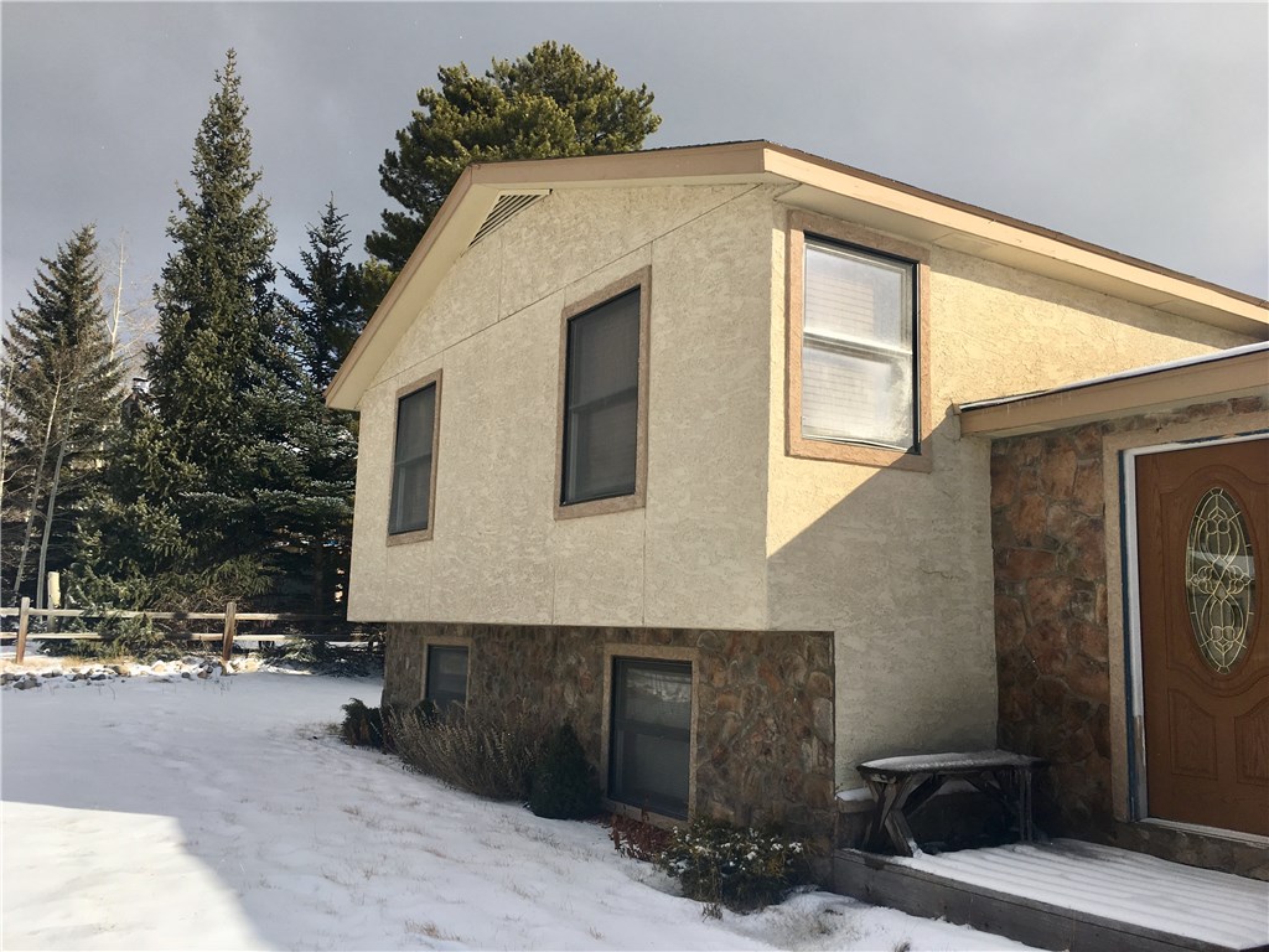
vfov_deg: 48.2
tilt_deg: +10.1
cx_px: 634
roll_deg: -1.6
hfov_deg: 61.7
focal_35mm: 29
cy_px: 476
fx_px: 1063
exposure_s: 1/2137
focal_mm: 4.15
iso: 25
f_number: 2.2
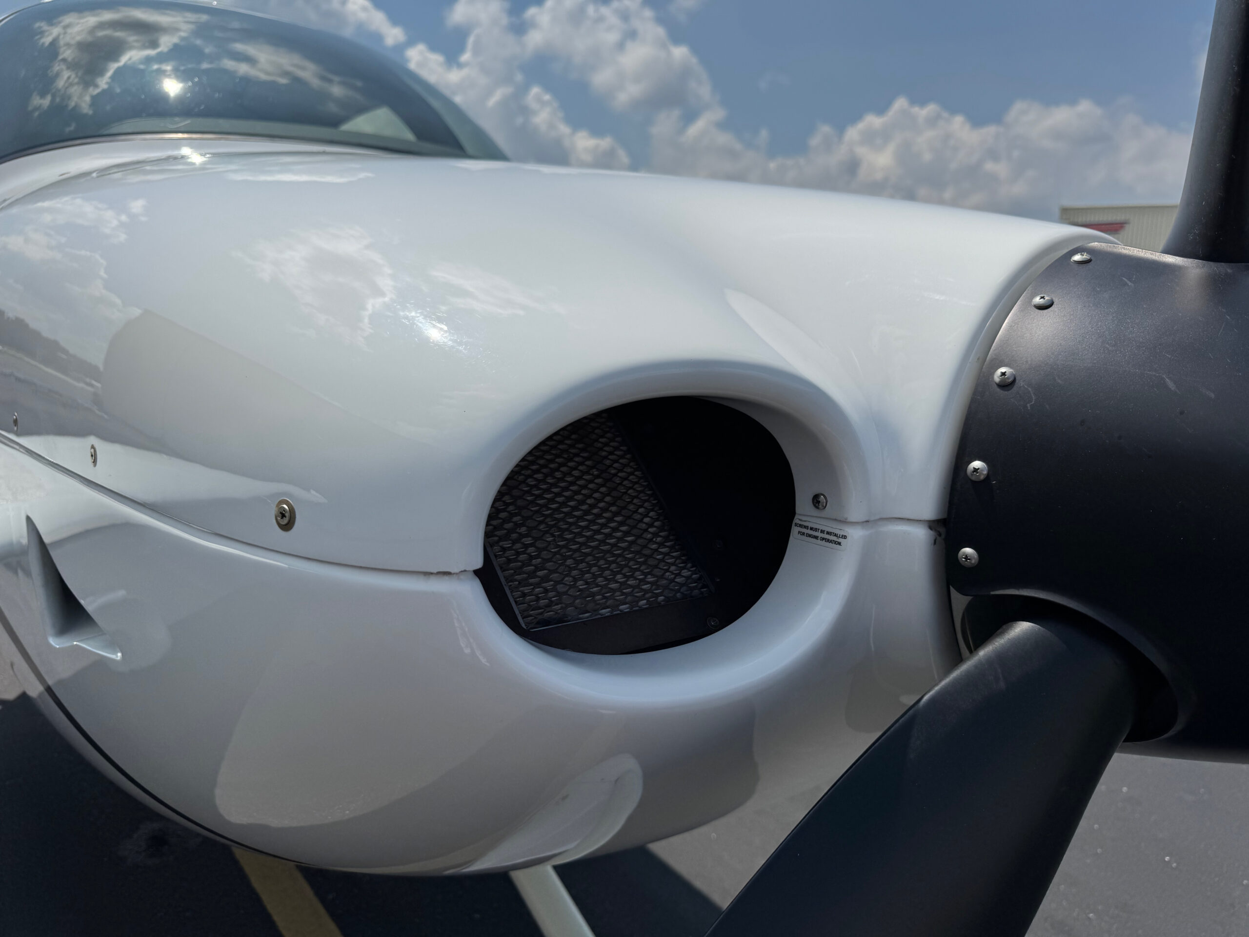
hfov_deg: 71.6
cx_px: 624
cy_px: 468
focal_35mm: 24
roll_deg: -1.4
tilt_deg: -13.0
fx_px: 866
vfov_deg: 56.8
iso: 80
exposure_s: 1/12346
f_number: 1.78
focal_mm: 6.76
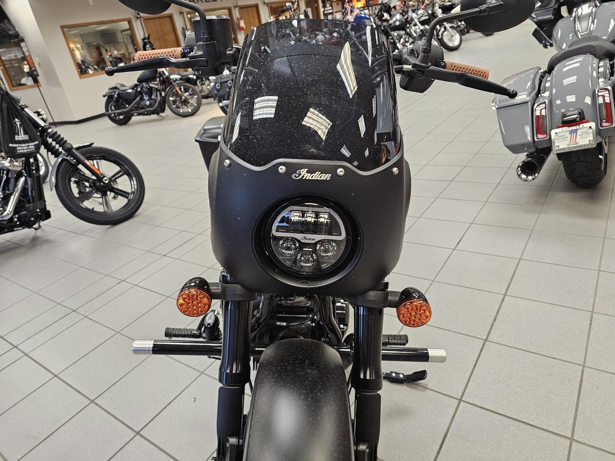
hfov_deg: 73.9
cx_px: 308
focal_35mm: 23
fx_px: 409
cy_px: 230
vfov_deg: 58.9
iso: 320
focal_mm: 6.3
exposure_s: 1/120
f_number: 1.7
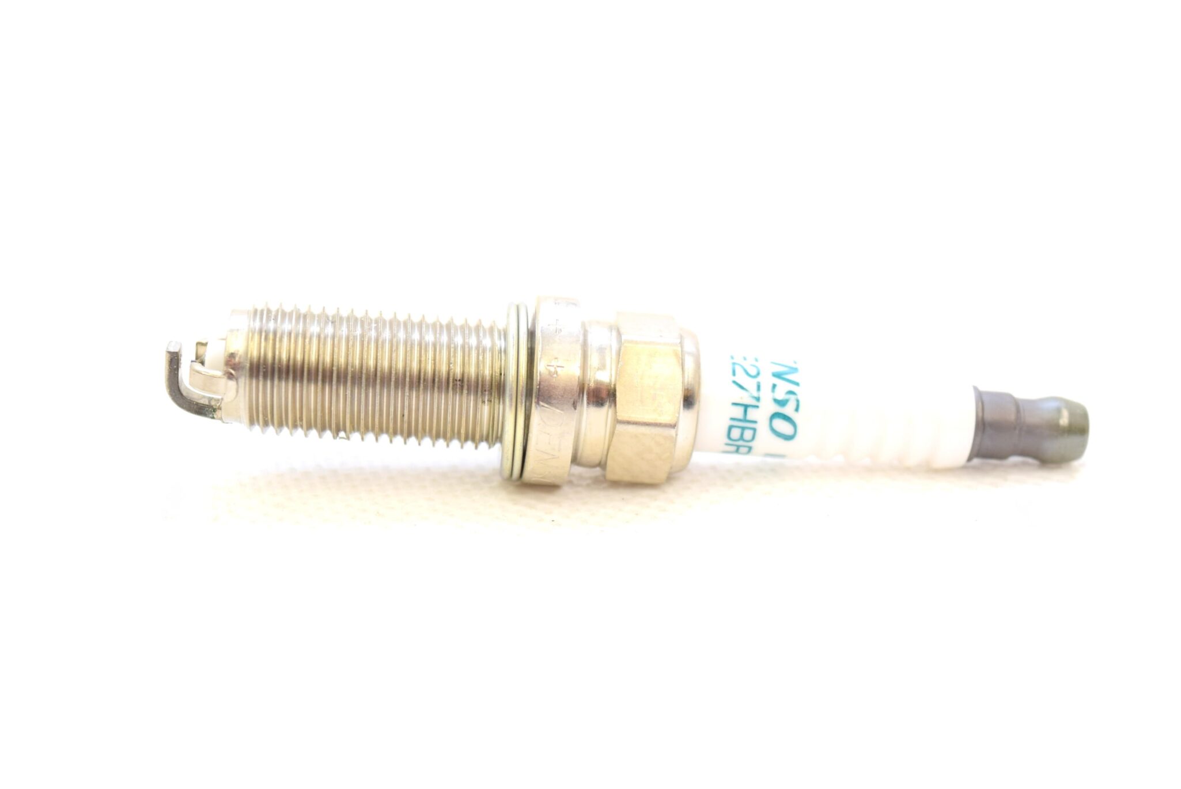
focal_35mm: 69
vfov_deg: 19.8
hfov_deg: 29.2
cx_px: 590
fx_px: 2265
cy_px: 394
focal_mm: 46
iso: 400
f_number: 5.6
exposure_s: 1/125
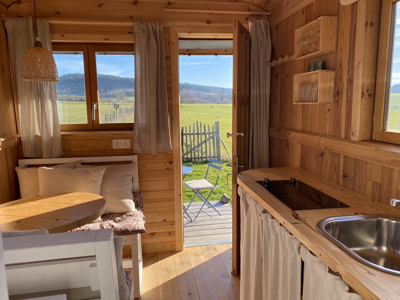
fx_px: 300
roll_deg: +0.8
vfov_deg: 53.1
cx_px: 200
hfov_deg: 67.3
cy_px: 150
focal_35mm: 26
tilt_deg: -9.4
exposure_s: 1/616
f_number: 1.8
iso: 32
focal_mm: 4.25
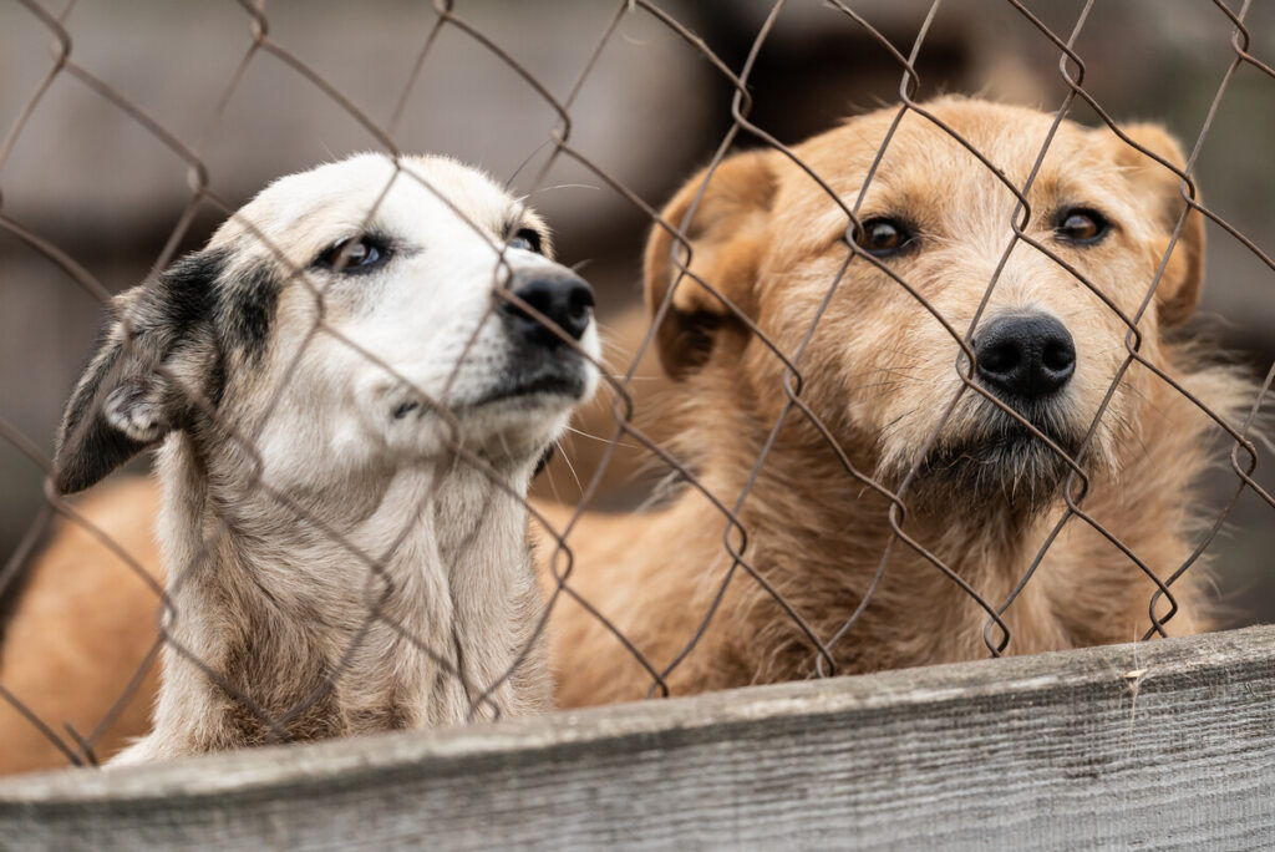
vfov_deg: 4.2
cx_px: 638
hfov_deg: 6.2
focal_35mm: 330
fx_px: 11694
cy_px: 426
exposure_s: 1/500
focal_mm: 330
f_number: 5.6
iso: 640
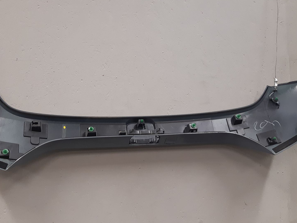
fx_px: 317
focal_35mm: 37
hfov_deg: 49.9
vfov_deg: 38.6
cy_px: 104
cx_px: 124
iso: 160
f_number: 1.7
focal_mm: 3.93
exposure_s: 1/50
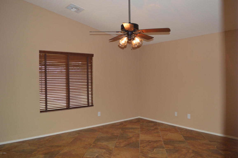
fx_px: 178
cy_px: 79
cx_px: 119
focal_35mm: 27
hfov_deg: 67.4
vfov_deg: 47.9
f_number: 3.5
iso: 400
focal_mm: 18
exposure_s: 1/60
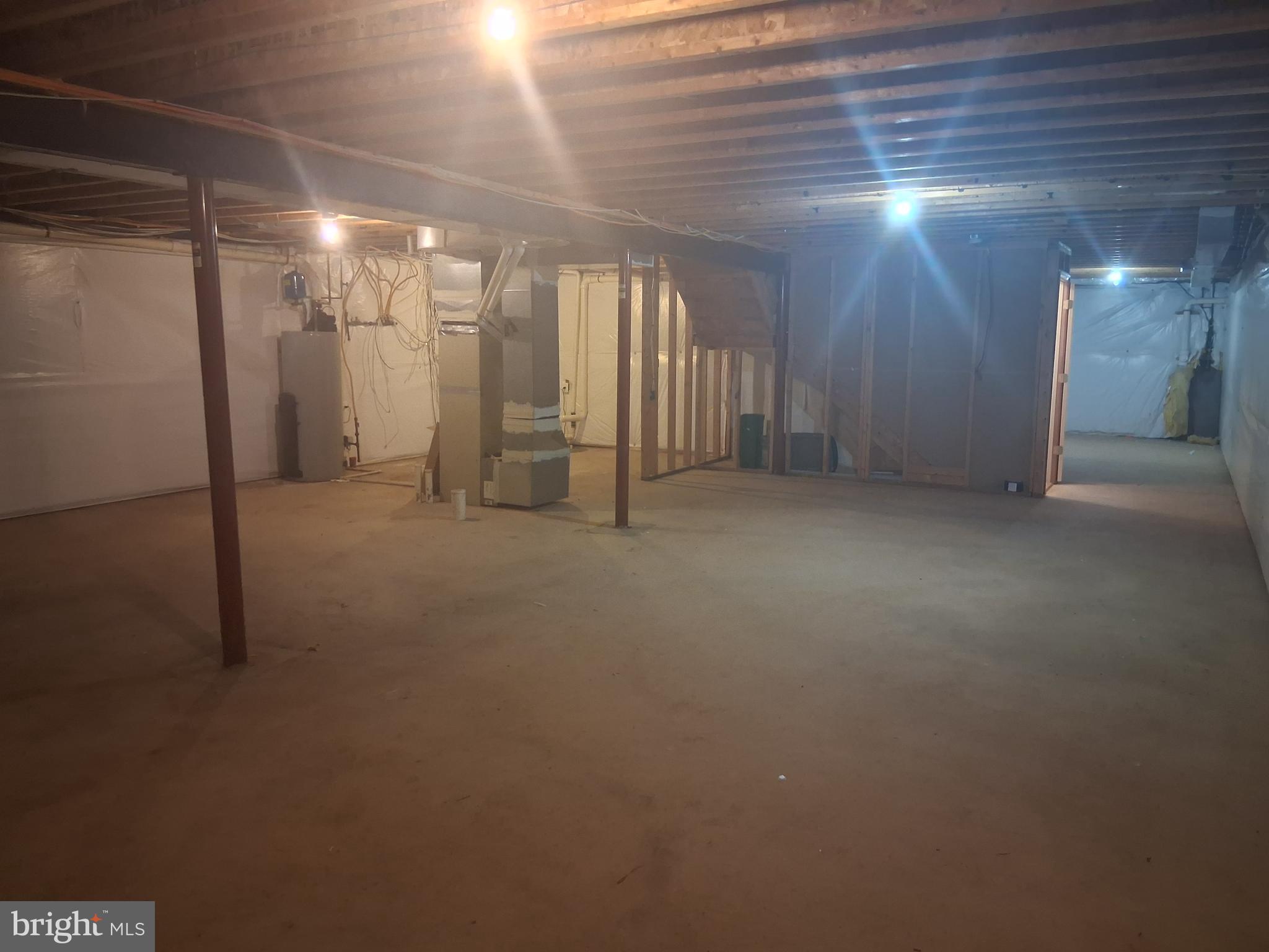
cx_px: 634
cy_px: 476
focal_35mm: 26
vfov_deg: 53.1
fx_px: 953
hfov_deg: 67.3
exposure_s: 1/24
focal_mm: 3.98
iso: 500
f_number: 1.8
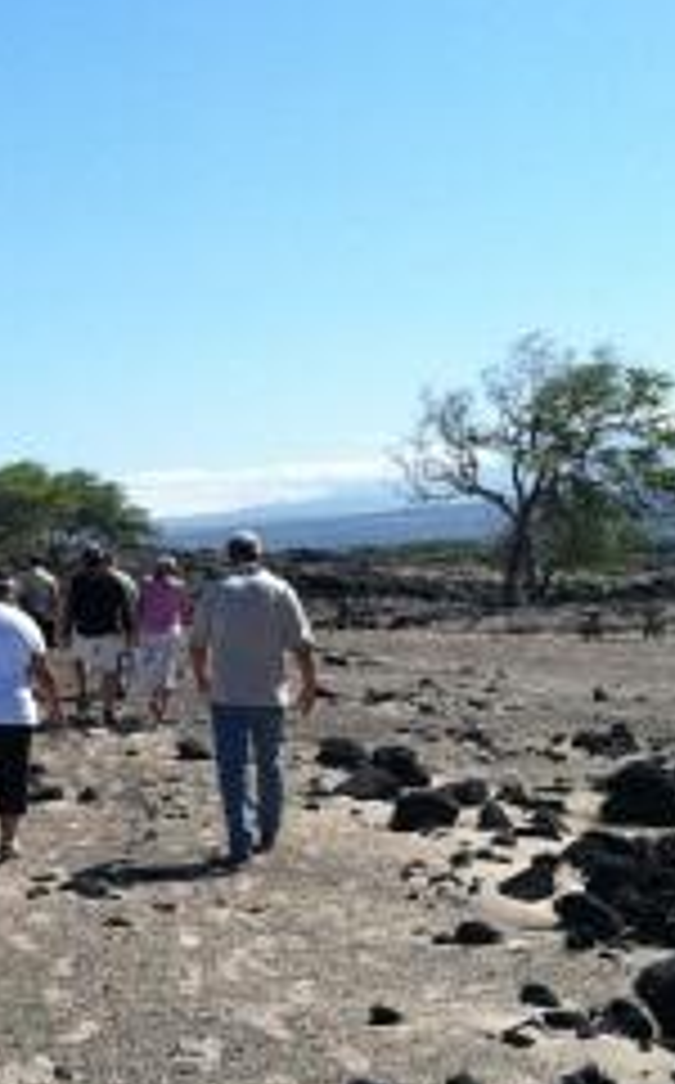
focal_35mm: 69
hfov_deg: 18.5
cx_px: 83
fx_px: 2037
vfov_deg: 29.4
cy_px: 792
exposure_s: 1/1765
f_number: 2.8
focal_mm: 3.85
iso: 80
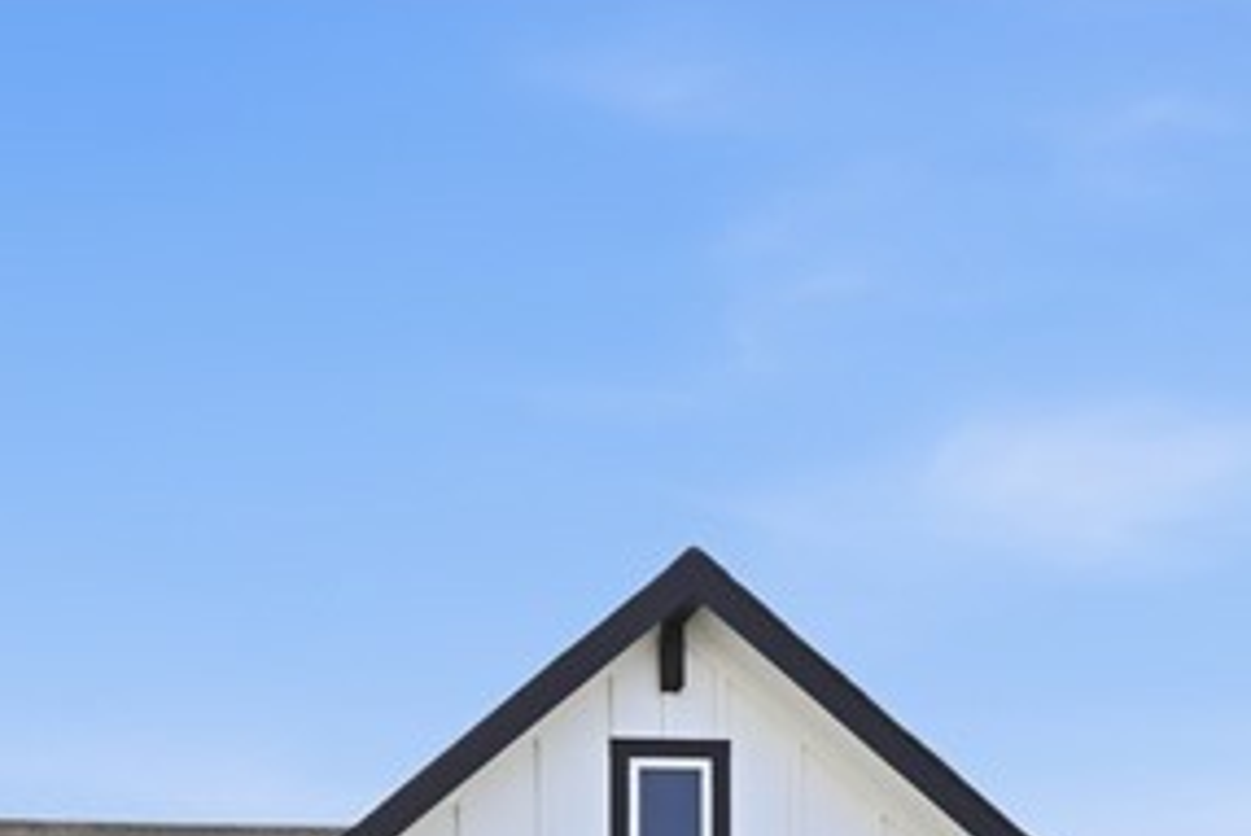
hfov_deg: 32.4
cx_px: 22
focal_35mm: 57
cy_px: 1536
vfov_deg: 18.3
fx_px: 1982
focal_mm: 15
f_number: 8
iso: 250
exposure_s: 1/250
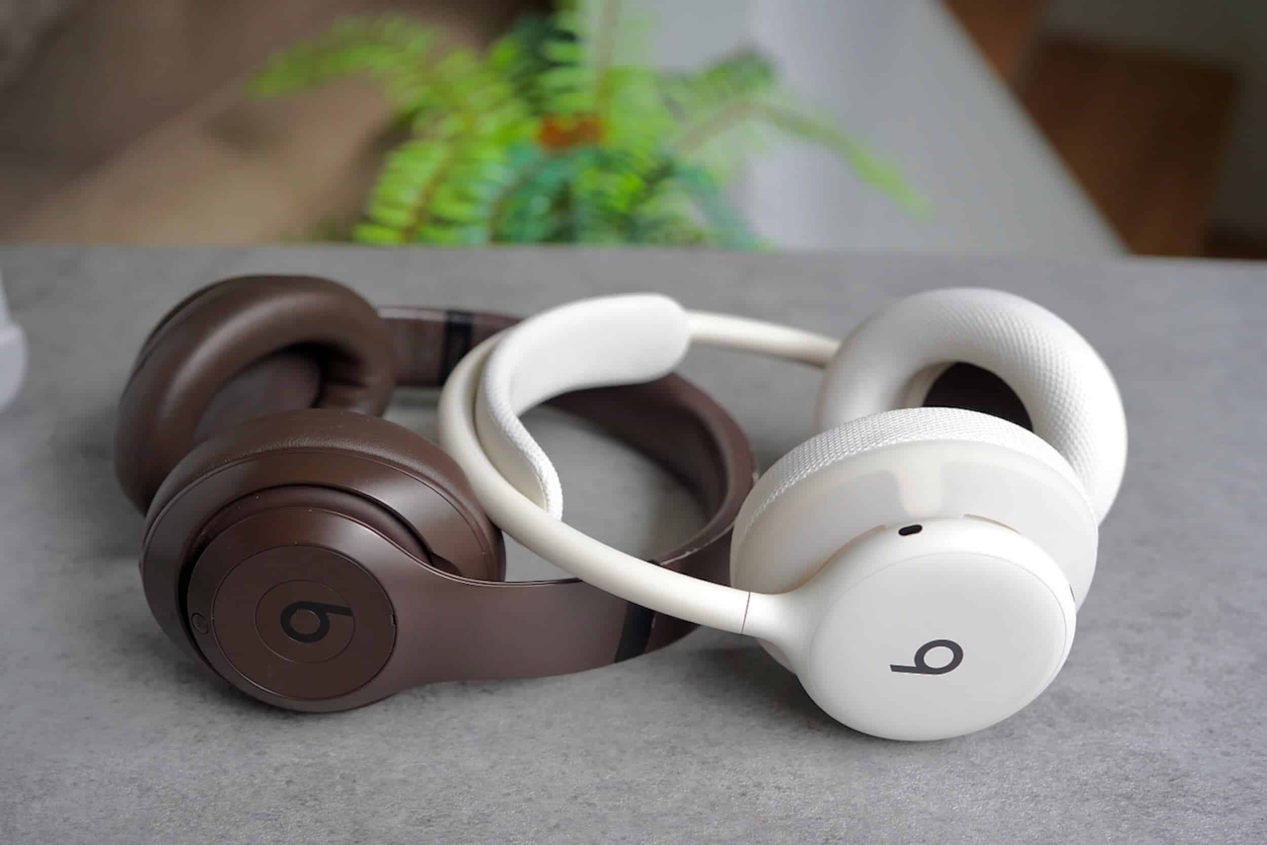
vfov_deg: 27.0
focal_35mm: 50
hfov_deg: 39.6
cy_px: 422
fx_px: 1760
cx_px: 634
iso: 1000
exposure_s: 1/100
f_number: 4.5
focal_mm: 50
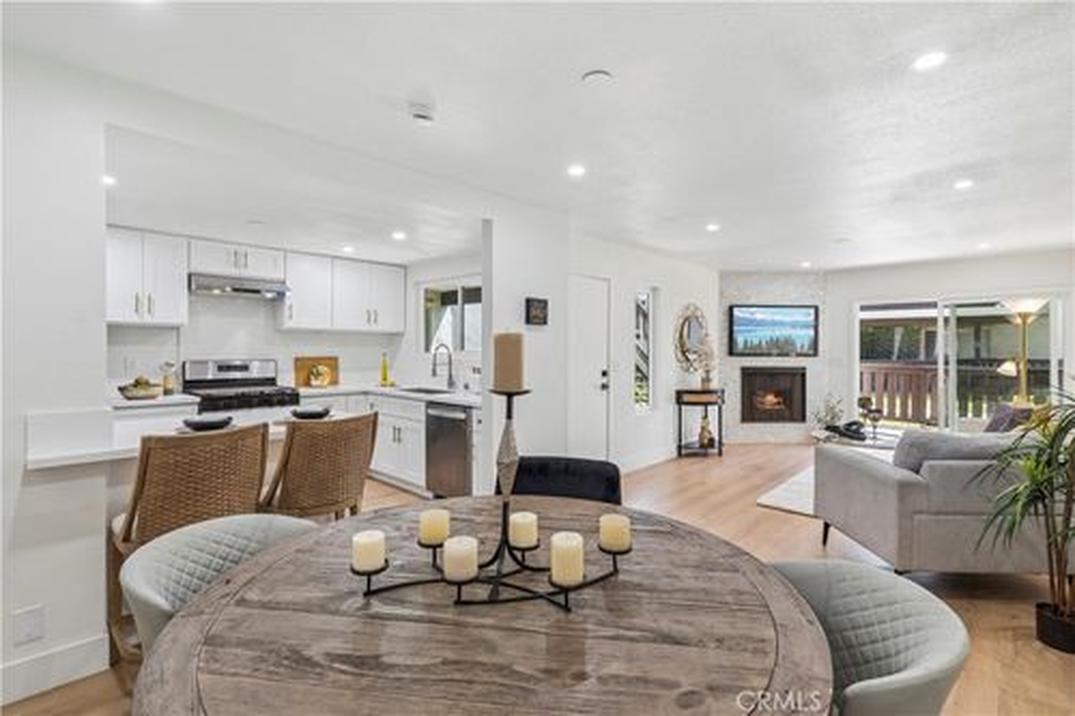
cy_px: 358
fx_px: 478
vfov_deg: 73.7
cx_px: 538
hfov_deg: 96.8
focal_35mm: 16
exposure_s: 1/20
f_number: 9
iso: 200
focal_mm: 16
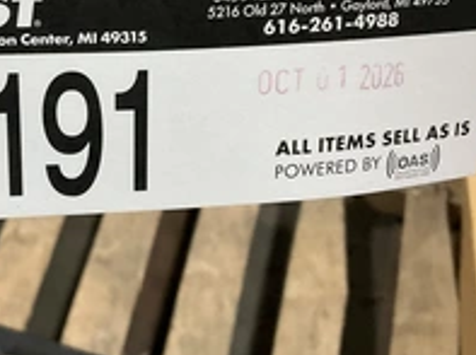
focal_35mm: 59
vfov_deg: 24.3
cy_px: 70
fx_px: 810
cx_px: 104
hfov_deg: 32.0
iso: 200
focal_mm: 3
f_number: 1.8
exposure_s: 1/60
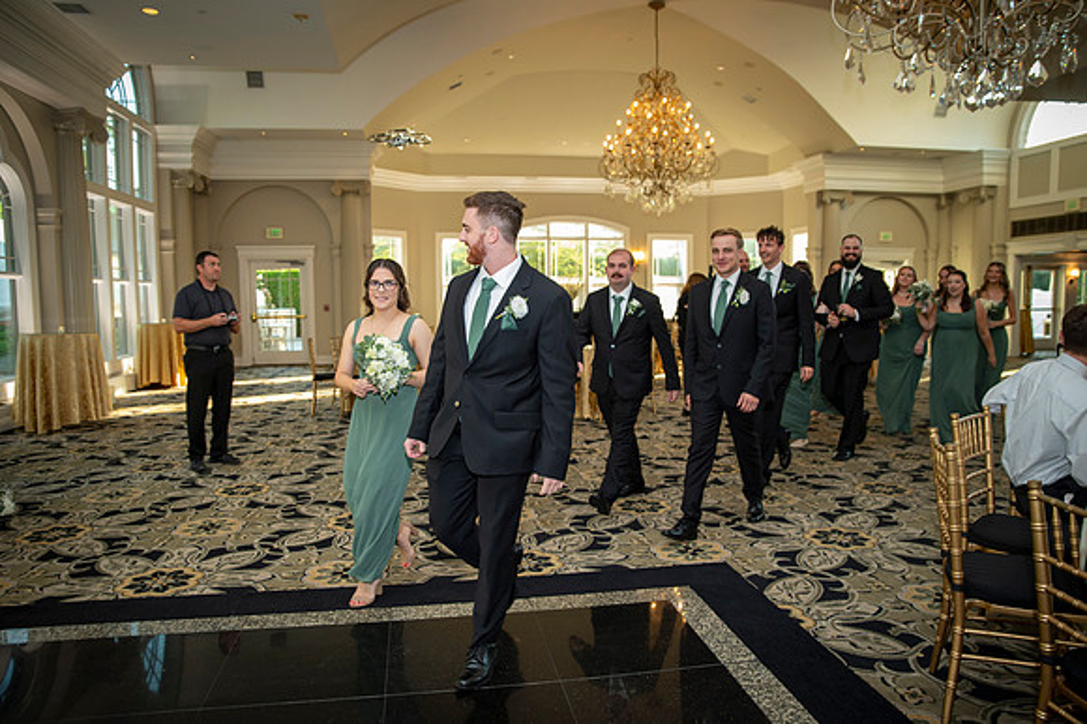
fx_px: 741
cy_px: 362
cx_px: 544
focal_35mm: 25
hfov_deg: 72.5
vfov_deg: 52.1
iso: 800
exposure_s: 1/160
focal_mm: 24
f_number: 2.8
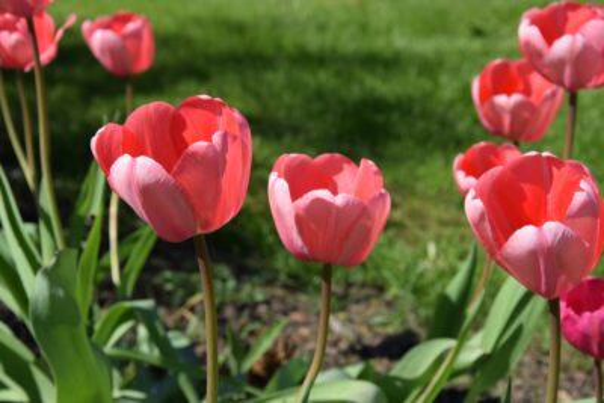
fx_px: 1460
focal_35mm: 87
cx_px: 302
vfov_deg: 15.7
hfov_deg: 23.4
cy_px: 202
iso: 100
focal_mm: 58
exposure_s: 1/200
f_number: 9
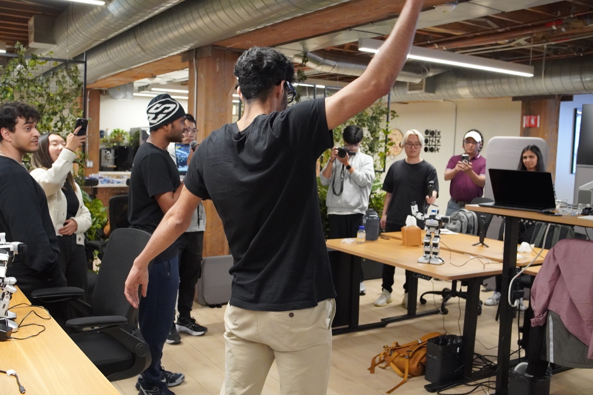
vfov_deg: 38.4
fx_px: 568
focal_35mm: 34
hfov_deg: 55.1
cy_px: 198
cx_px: 296
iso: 5000
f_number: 4
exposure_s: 1/160
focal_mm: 23
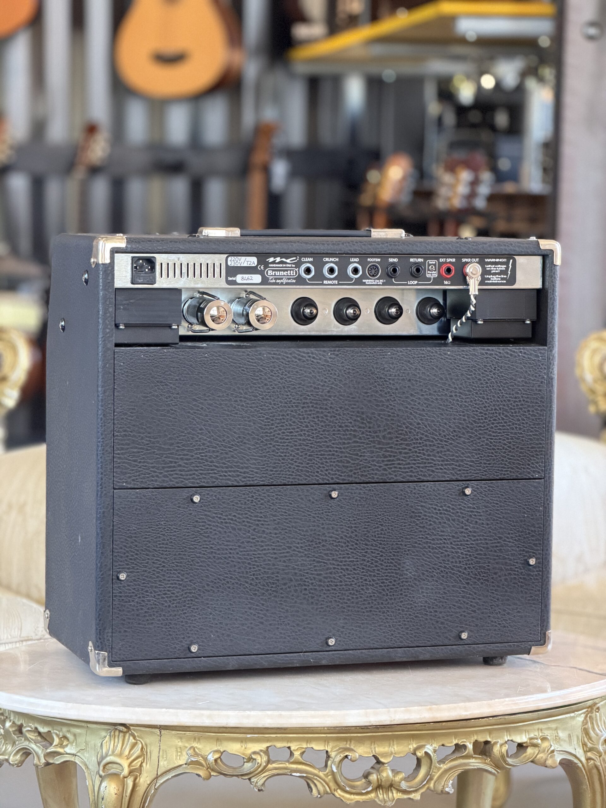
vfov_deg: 19.6
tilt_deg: -6.1
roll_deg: -1.4
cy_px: 404
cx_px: 303
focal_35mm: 100
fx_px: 2334
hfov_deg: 14.8
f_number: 2.8
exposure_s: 1/67
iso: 640
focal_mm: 16.89
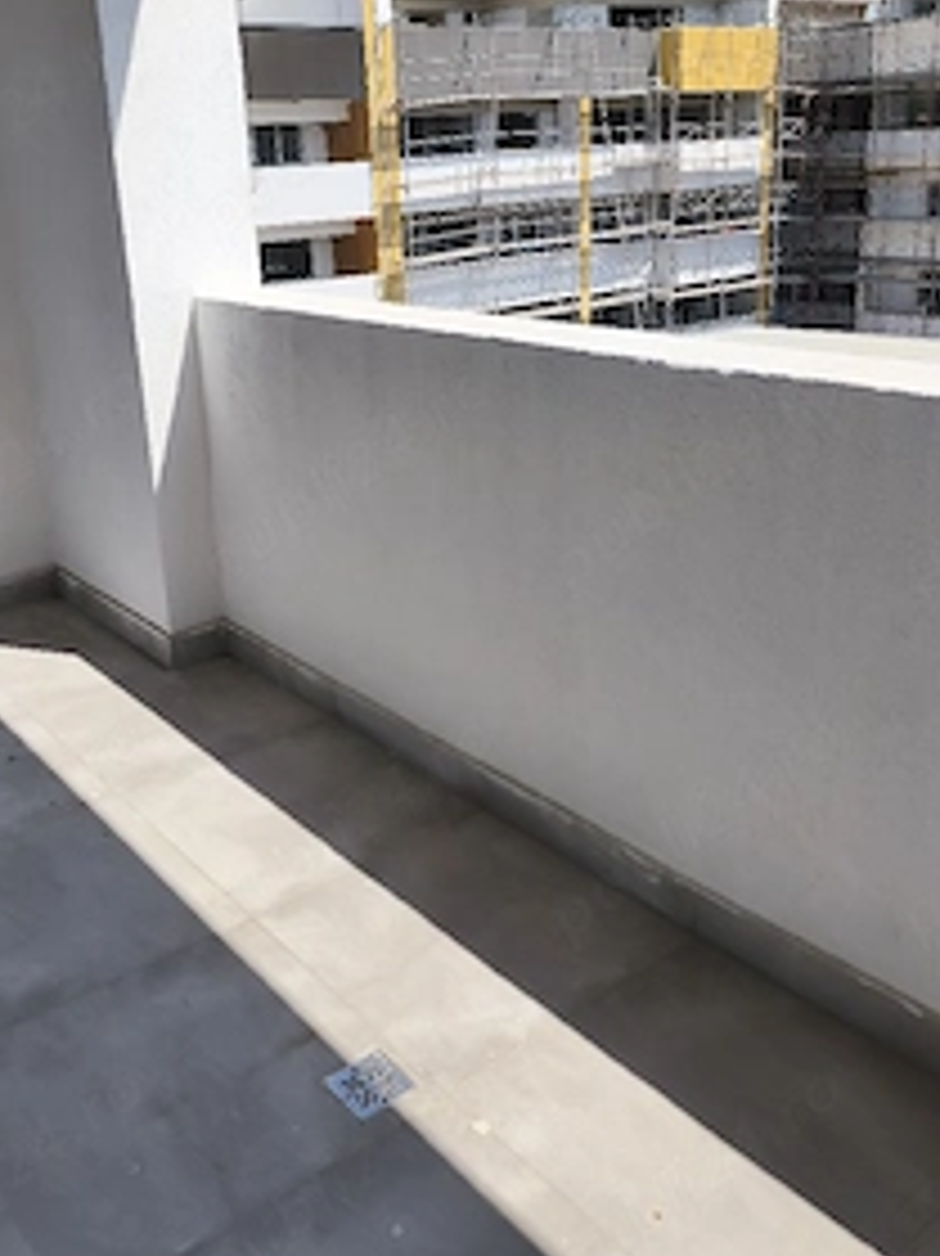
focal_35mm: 33
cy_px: 531
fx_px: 1196
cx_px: 436
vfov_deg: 55.1
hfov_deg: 42.9
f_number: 1.65
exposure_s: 1/1667
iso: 50
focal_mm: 6.14
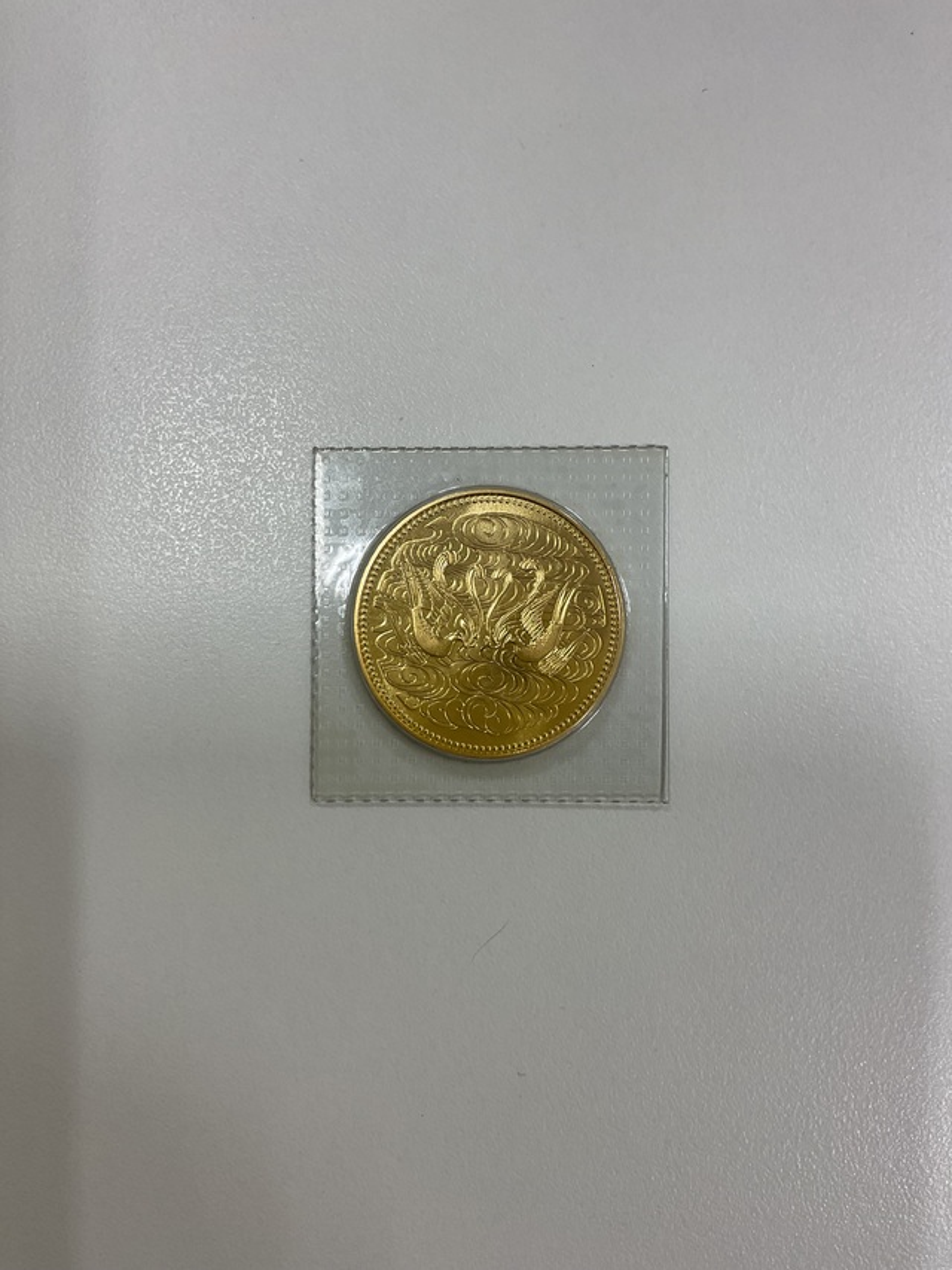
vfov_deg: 61.7
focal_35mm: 29
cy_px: 635
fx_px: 1063
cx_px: 476
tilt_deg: -87.3
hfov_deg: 48.2
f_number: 1.8
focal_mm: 3
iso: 25
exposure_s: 1/120
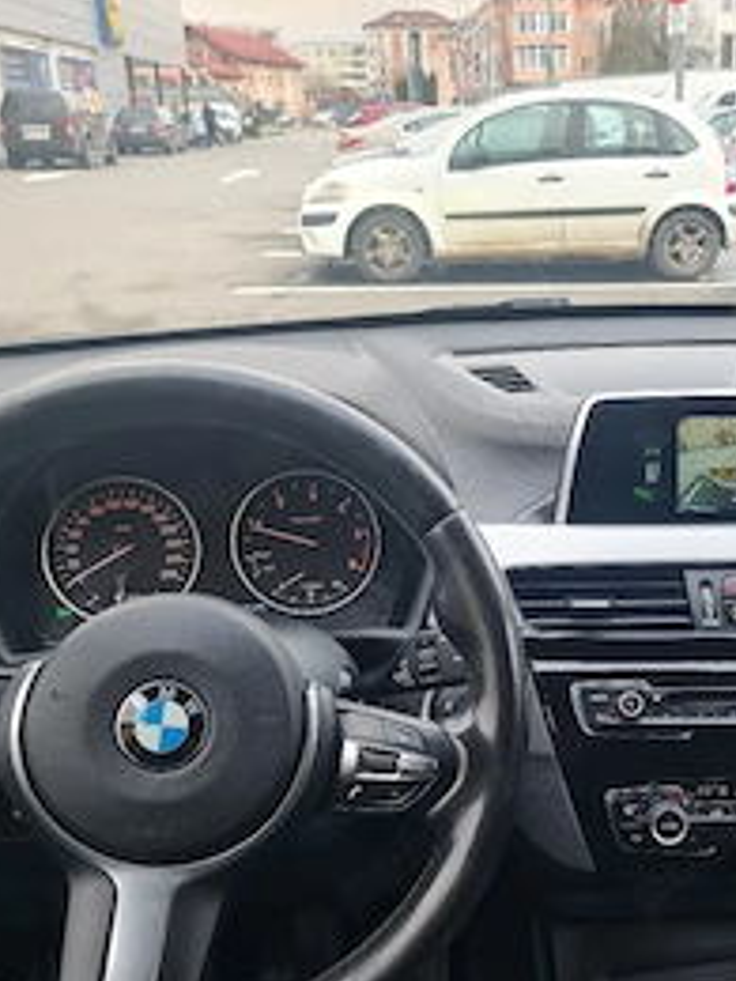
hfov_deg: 35.3
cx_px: 536
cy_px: 570
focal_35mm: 40
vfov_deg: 46.6
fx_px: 1134
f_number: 1.8
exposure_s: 1/100
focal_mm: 5.4
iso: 125
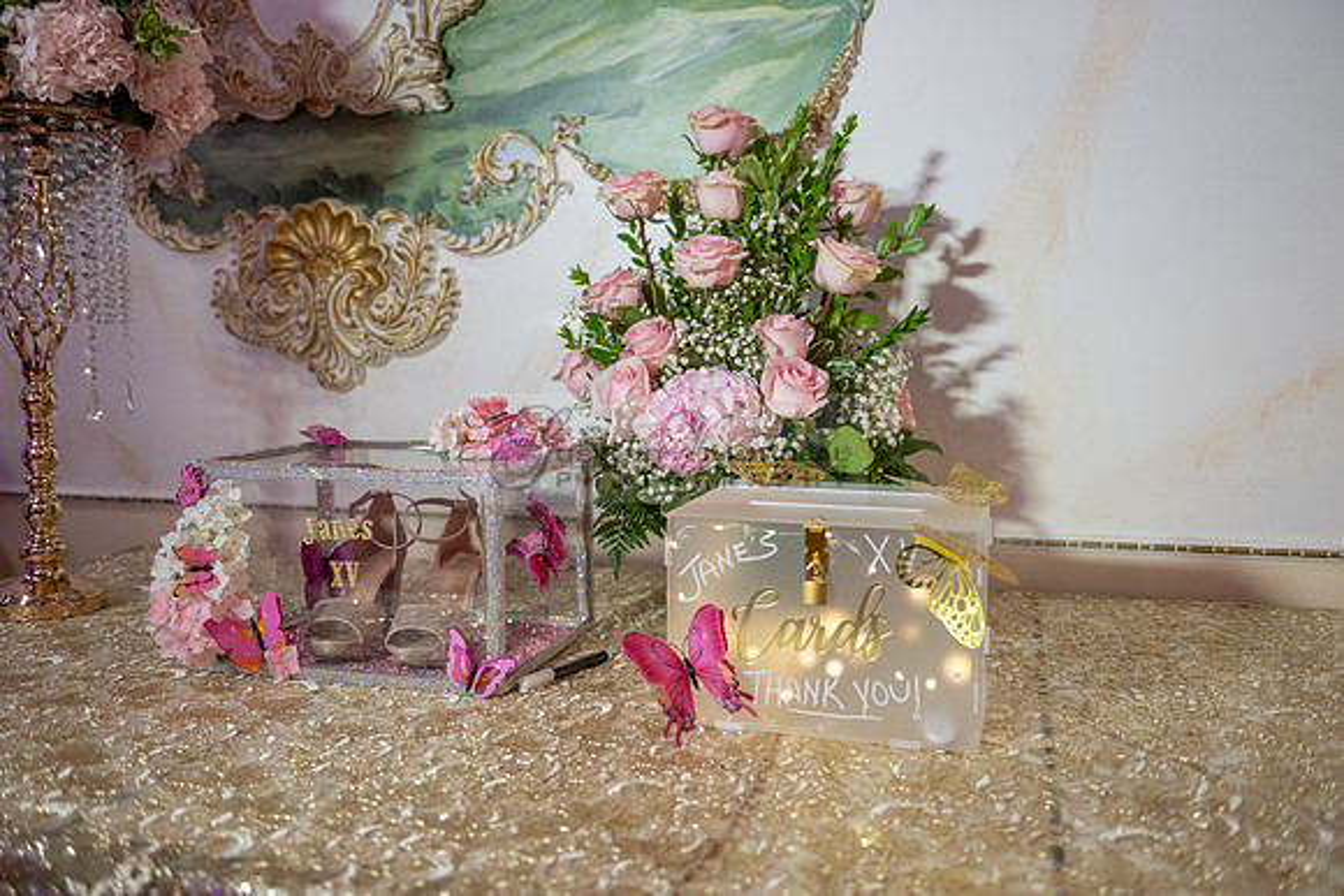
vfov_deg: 41.1
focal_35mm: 32
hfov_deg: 58.7
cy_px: 448
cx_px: 672
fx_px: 1195
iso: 640
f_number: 2.8
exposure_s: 1/200
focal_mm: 32
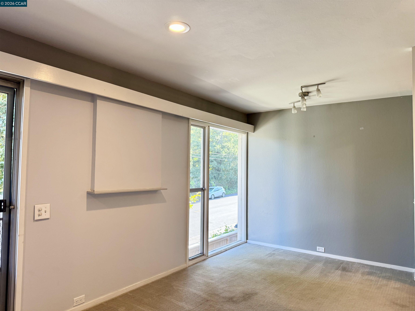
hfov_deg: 71.6
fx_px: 288
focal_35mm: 24
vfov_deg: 56.8
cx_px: 208
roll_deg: -1.2
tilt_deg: +1.7
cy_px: 156
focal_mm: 6.76
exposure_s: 1/120
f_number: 1.78
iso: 125
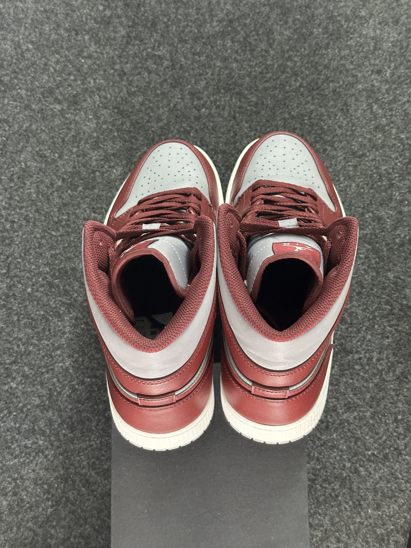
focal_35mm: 48
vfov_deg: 39.7
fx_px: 760
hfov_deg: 30.3
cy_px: 274
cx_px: 206
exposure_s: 1/34
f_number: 1.78
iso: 400
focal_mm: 6.86
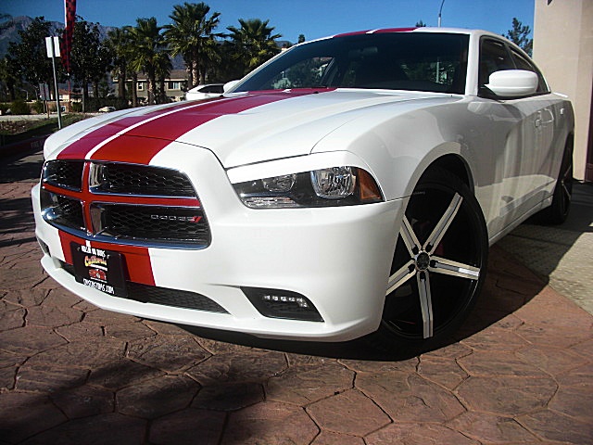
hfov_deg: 51.4
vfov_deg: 39.7
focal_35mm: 36
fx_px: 617
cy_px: 222
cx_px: 296
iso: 50
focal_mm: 6.3
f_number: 7.9
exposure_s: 1/200
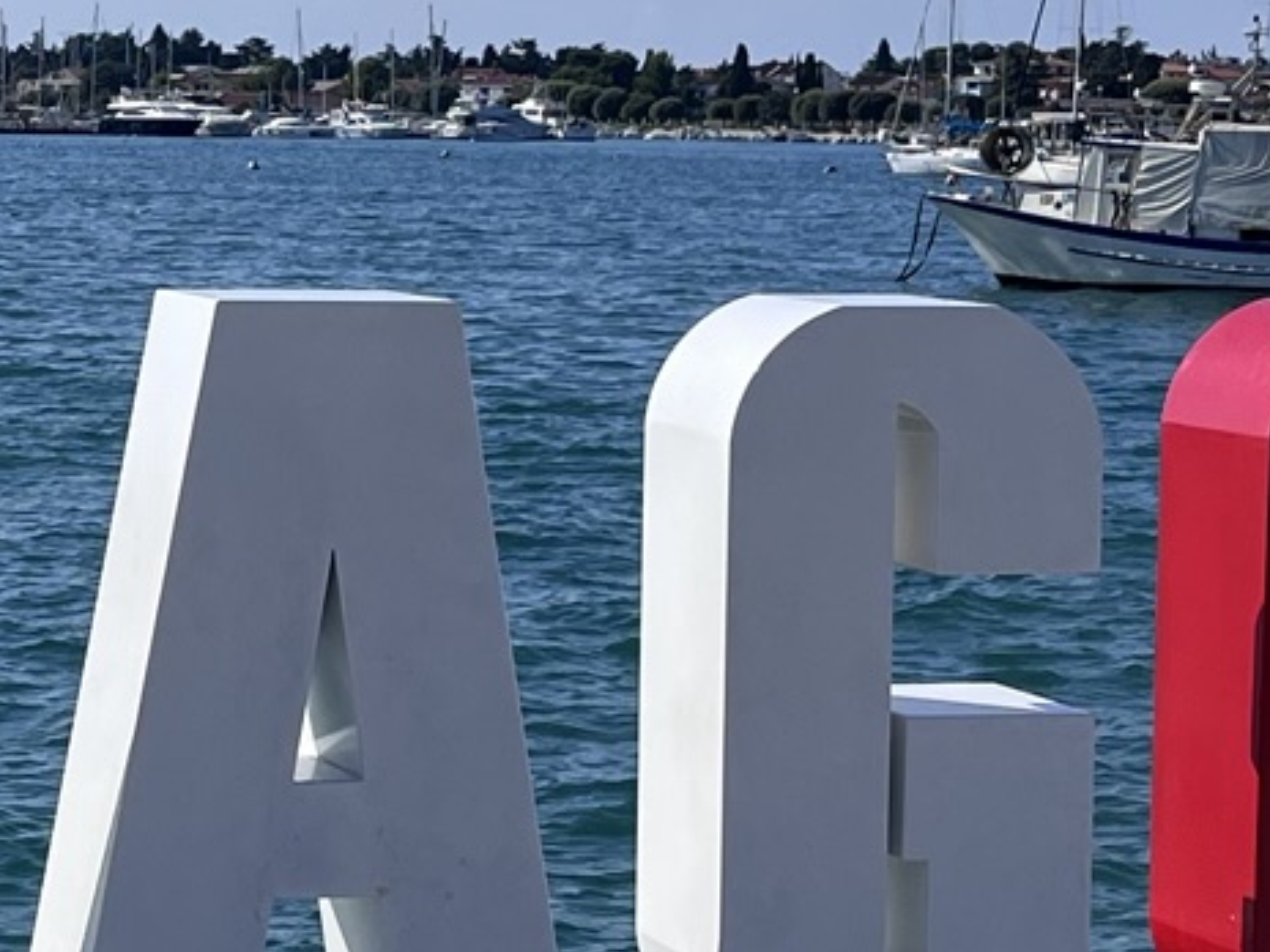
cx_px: -71
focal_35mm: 112
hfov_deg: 17.1
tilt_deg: -2.6
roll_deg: -0.6
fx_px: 4109
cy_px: 249
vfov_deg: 13.2
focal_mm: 5.1
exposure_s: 1/7353
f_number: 1.6
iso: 50
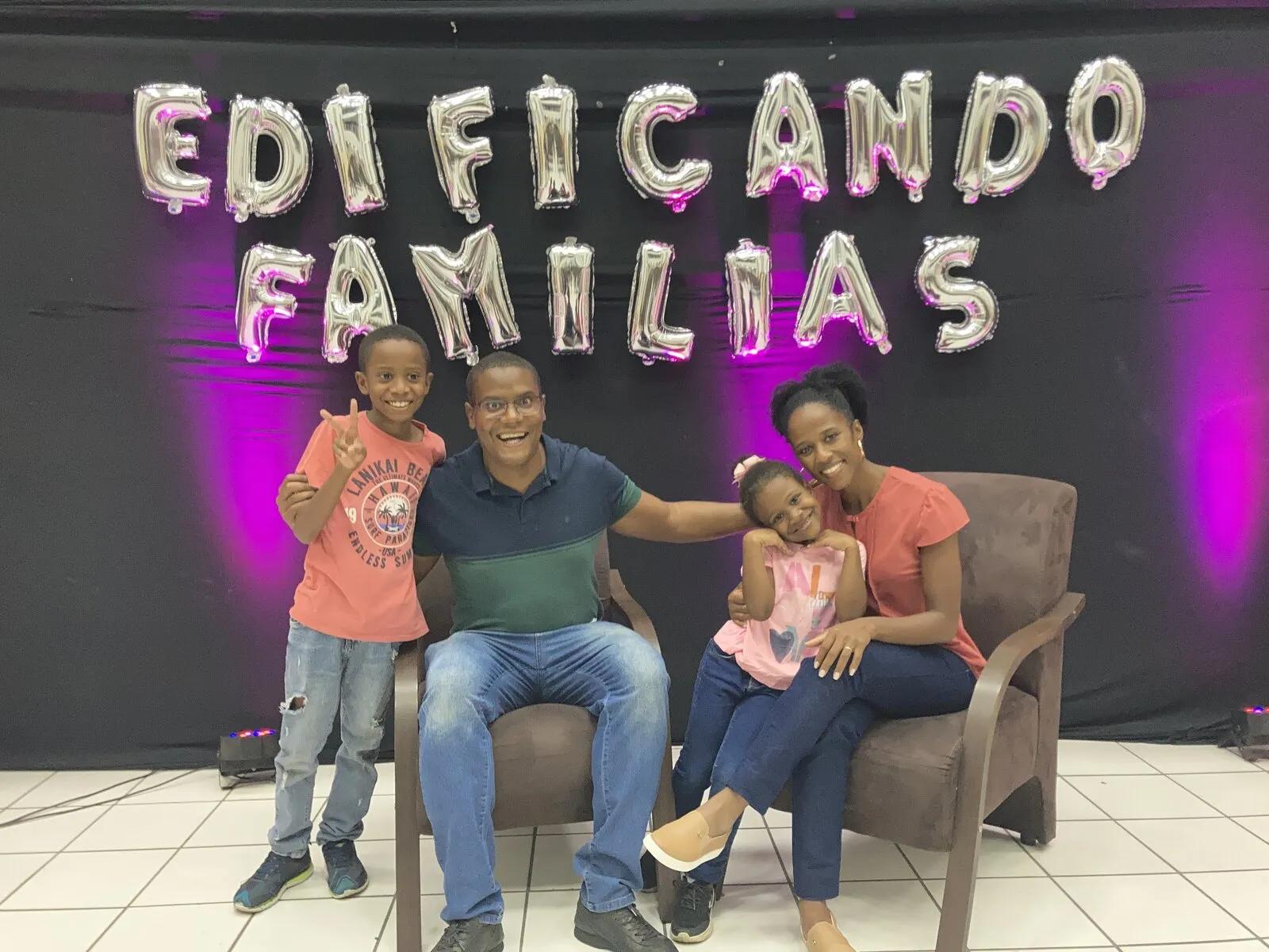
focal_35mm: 28
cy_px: 476
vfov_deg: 49.7
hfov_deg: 63.4
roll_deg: +0.2
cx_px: 634
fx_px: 1026
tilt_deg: -5.9
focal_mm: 3.99
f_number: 1.8
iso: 320
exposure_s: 1/38
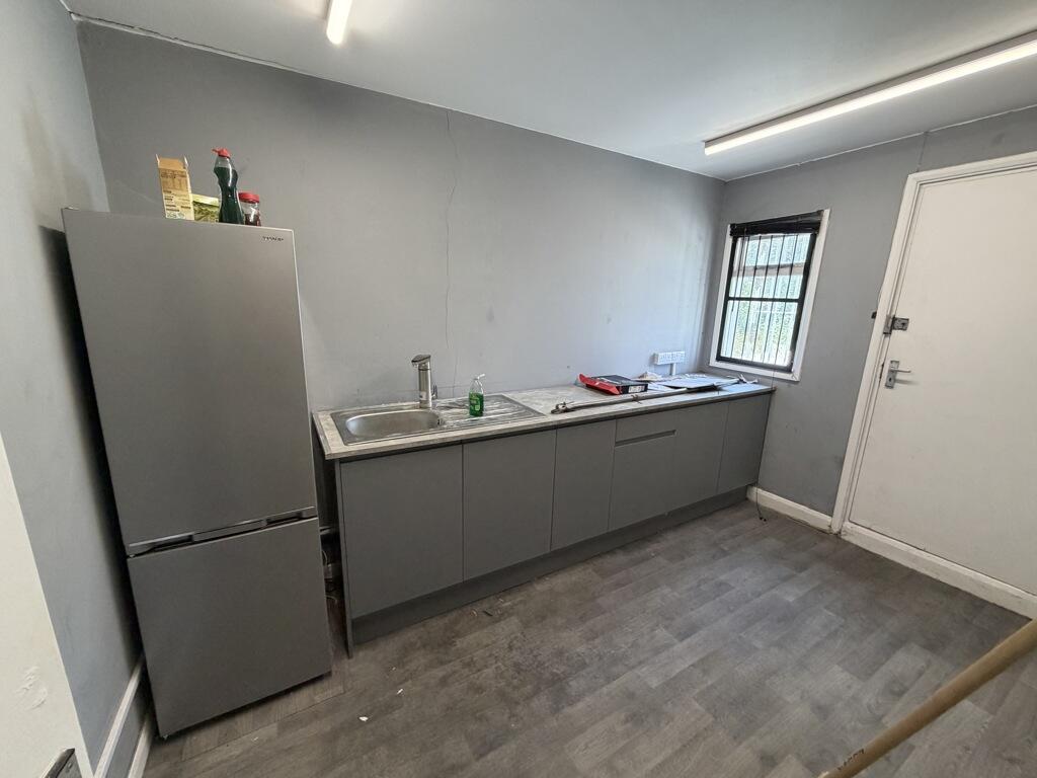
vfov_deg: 85.7
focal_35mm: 14
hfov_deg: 102.1
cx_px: 518
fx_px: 419
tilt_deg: -12.3
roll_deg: -1.6
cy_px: 389
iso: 250
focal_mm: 2.22
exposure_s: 1/100
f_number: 2.2
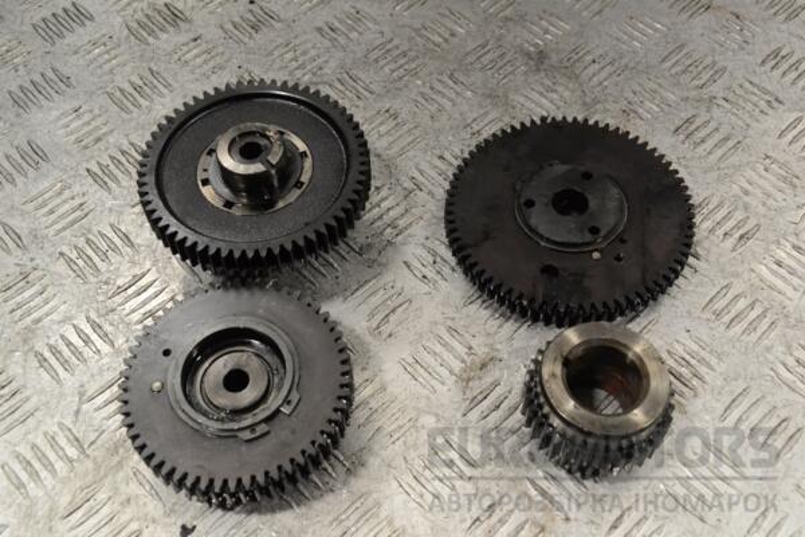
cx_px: 402
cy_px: 268
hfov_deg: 46.4
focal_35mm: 42
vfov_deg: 31.9
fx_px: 939
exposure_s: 1/320
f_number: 9
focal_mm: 28
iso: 3200
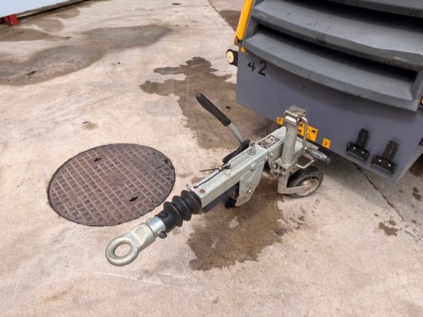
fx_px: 293
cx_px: 212
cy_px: 158
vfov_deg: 56.8
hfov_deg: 71.6
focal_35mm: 24
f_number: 1.78
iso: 80
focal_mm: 6.76
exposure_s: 1/2801
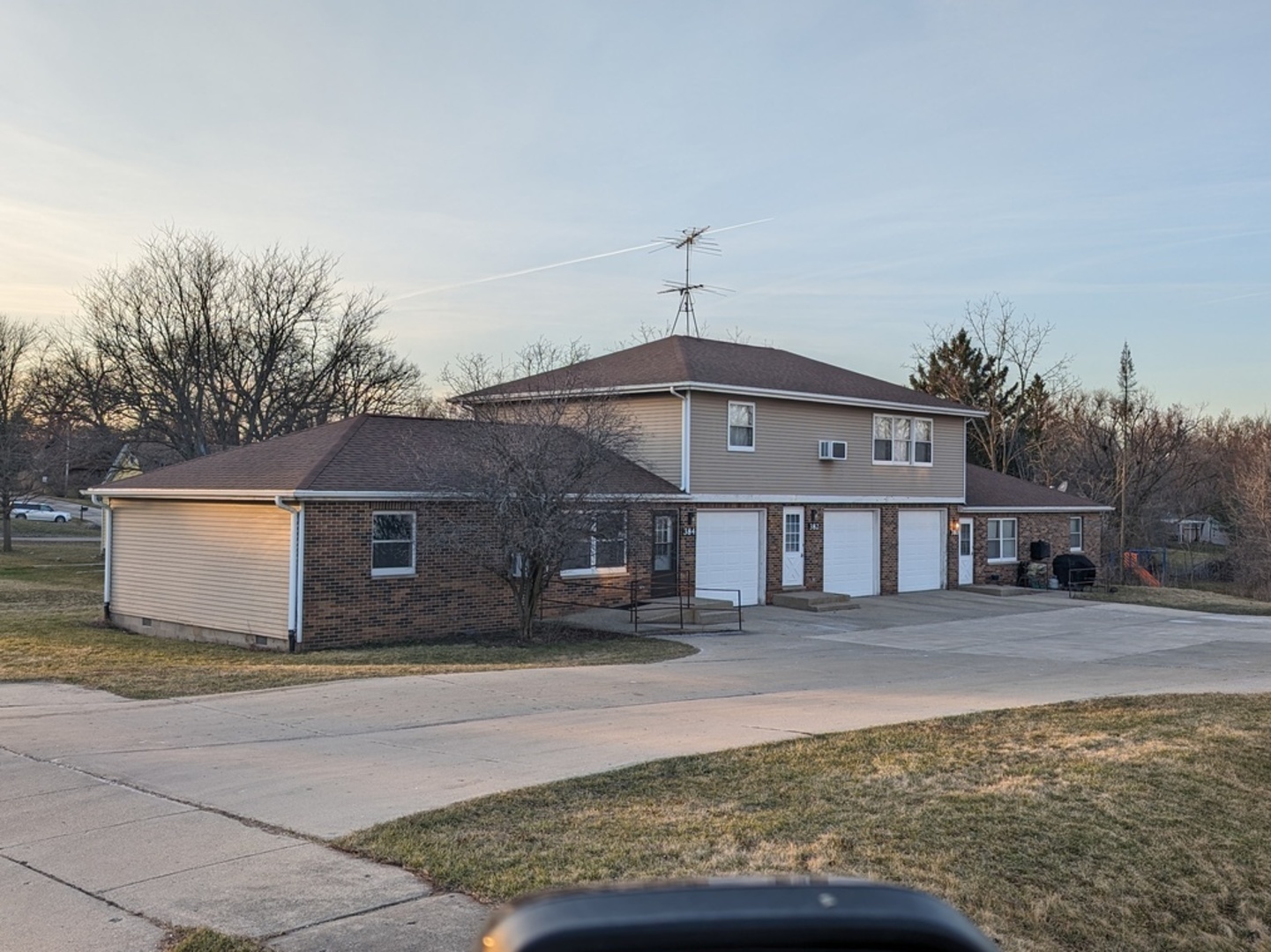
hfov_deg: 71.6
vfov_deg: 56.8
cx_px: 636
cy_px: 476
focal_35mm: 24
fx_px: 881
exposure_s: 1/422
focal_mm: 6.9
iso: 20
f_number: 1.68
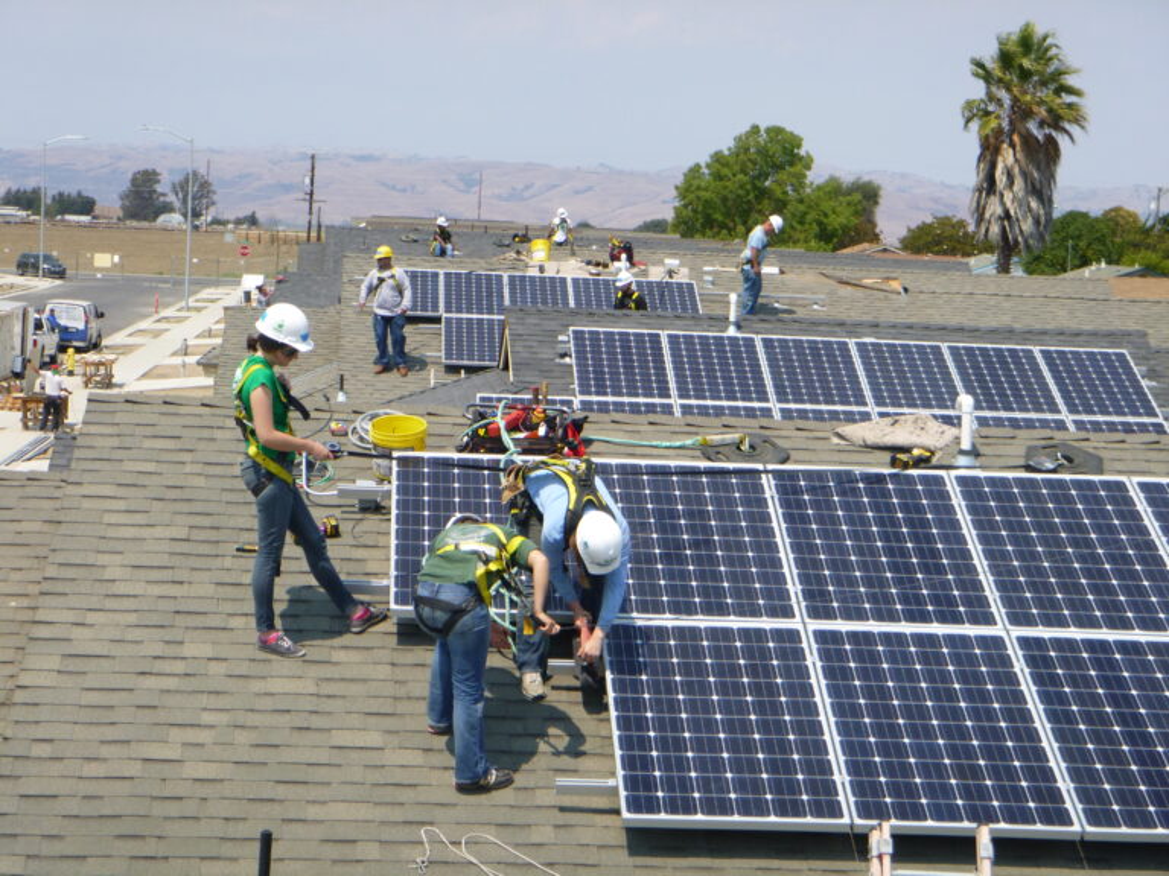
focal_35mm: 78
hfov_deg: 25.0
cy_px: 438
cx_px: 584
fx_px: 2634
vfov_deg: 18.9
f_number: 5.6
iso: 100
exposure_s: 1/250
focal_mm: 14
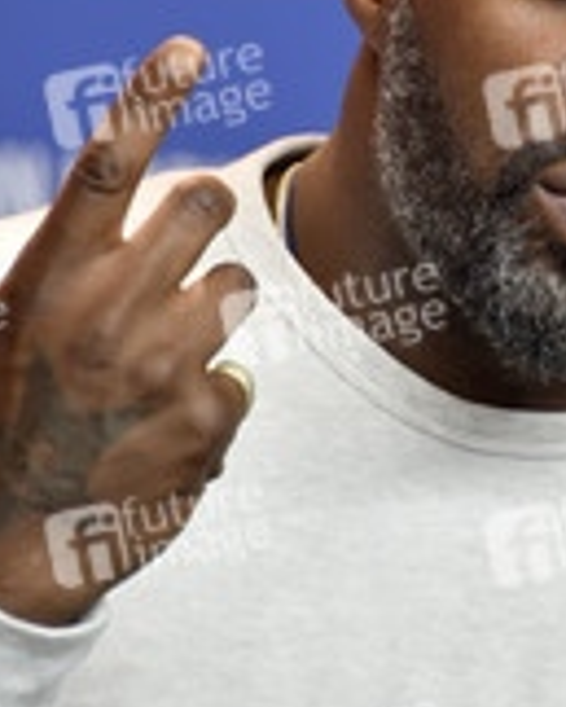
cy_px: 206
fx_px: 16464
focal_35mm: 787
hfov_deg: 2.0
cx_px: 656
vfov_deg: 2.5
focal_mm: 300
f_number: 5.6
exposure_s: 1/160
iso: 1000
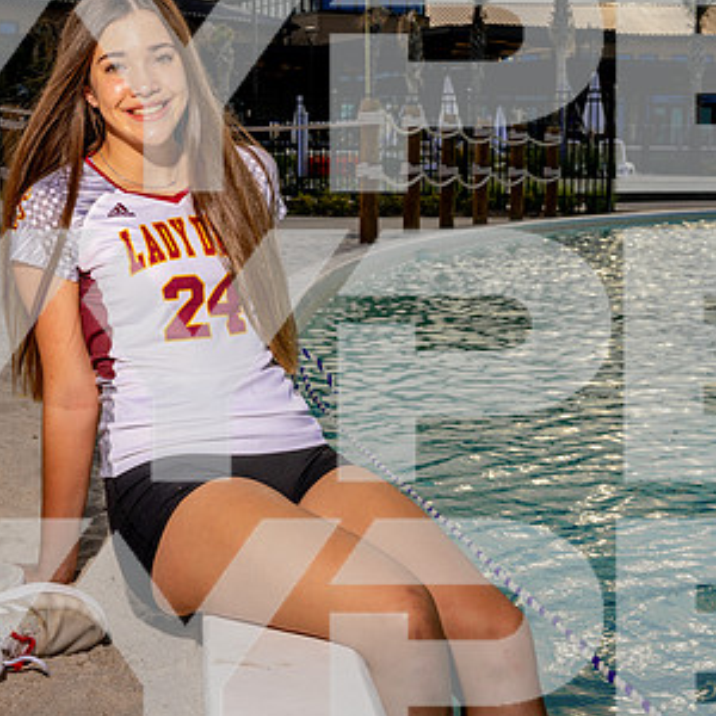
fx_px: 1498
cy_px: 357
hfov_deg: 26.8
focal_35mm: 64
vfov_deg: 26.9
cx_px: 291
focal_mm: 39
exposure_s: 1/320
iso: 100
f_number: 9
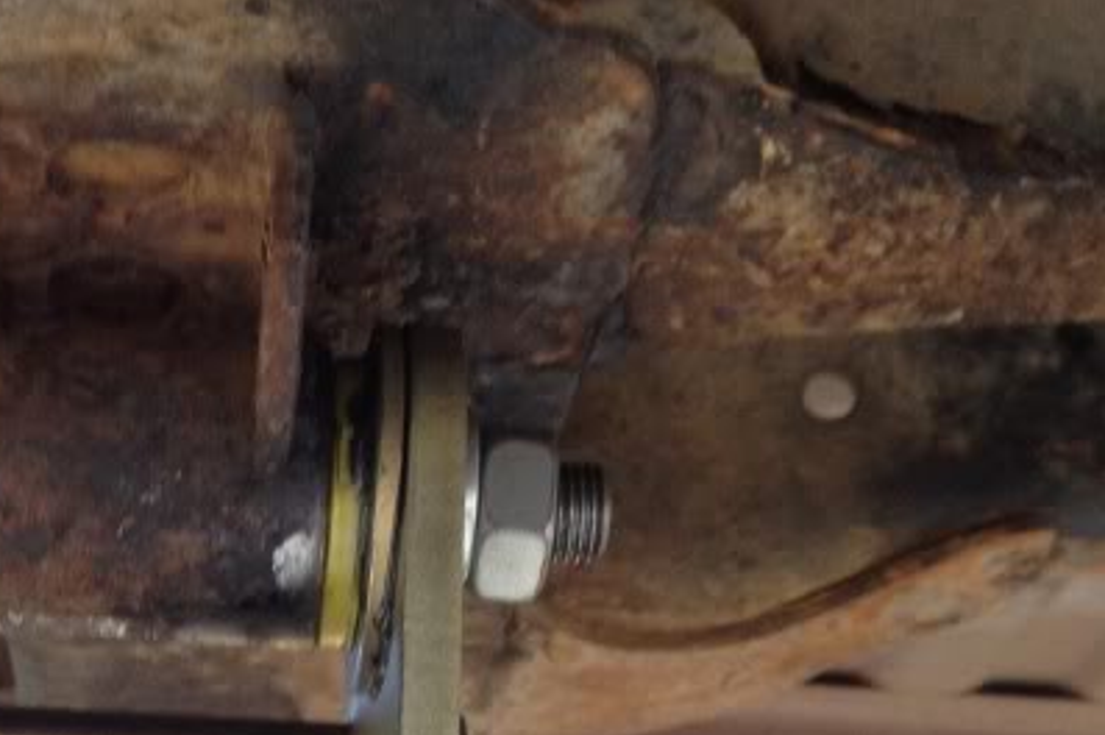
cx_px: 47
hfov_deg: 21.1
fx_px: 2883
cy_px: 796
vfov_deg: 14.2
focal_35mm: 94
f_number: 2.4
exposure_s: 1/60
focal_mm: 4.3
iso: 64
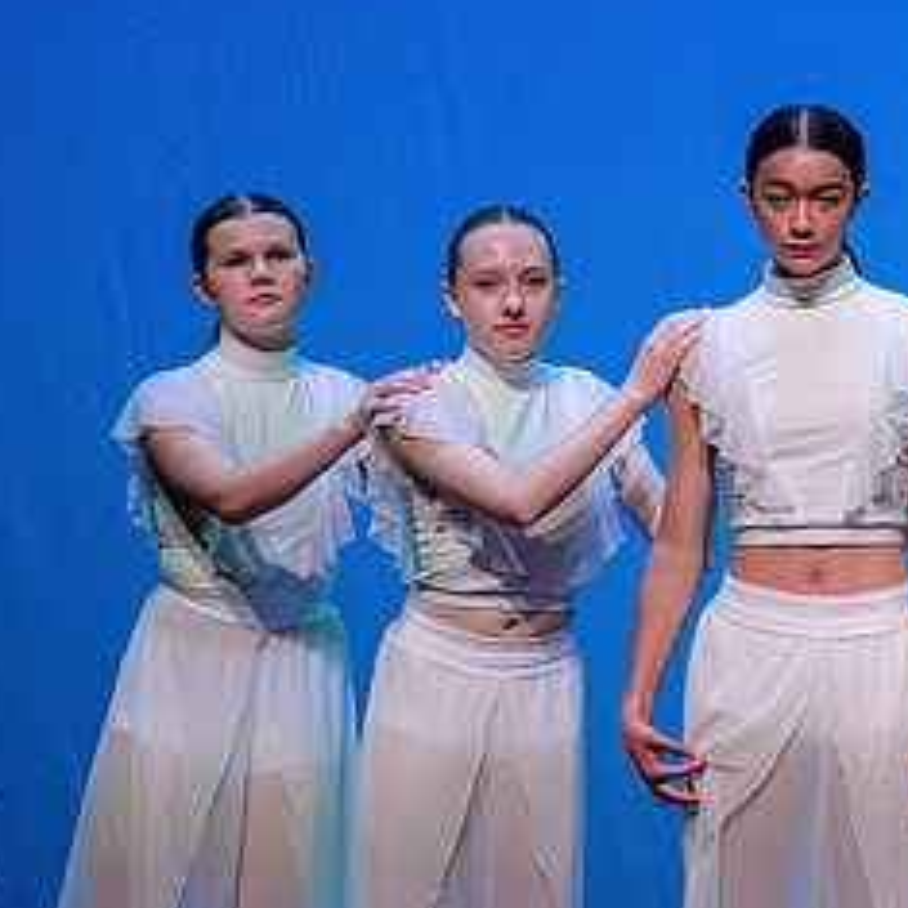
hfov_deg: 4.2
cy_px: 631
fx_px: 12494
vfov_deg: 4.2
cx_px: 1008
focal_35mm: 421
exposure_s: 1/500
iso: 1600
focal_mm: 165
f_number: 2.8
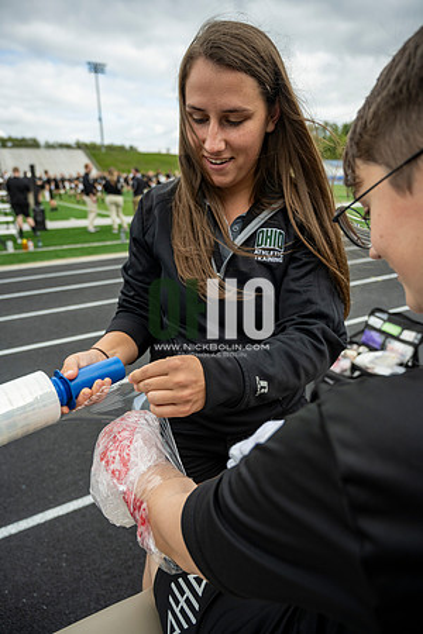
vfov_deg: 73.7
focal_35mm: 24
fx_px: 423
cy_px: 317
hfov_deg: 53.1
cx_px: 212
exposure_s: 1/800
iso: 250
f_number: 4
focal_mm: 24
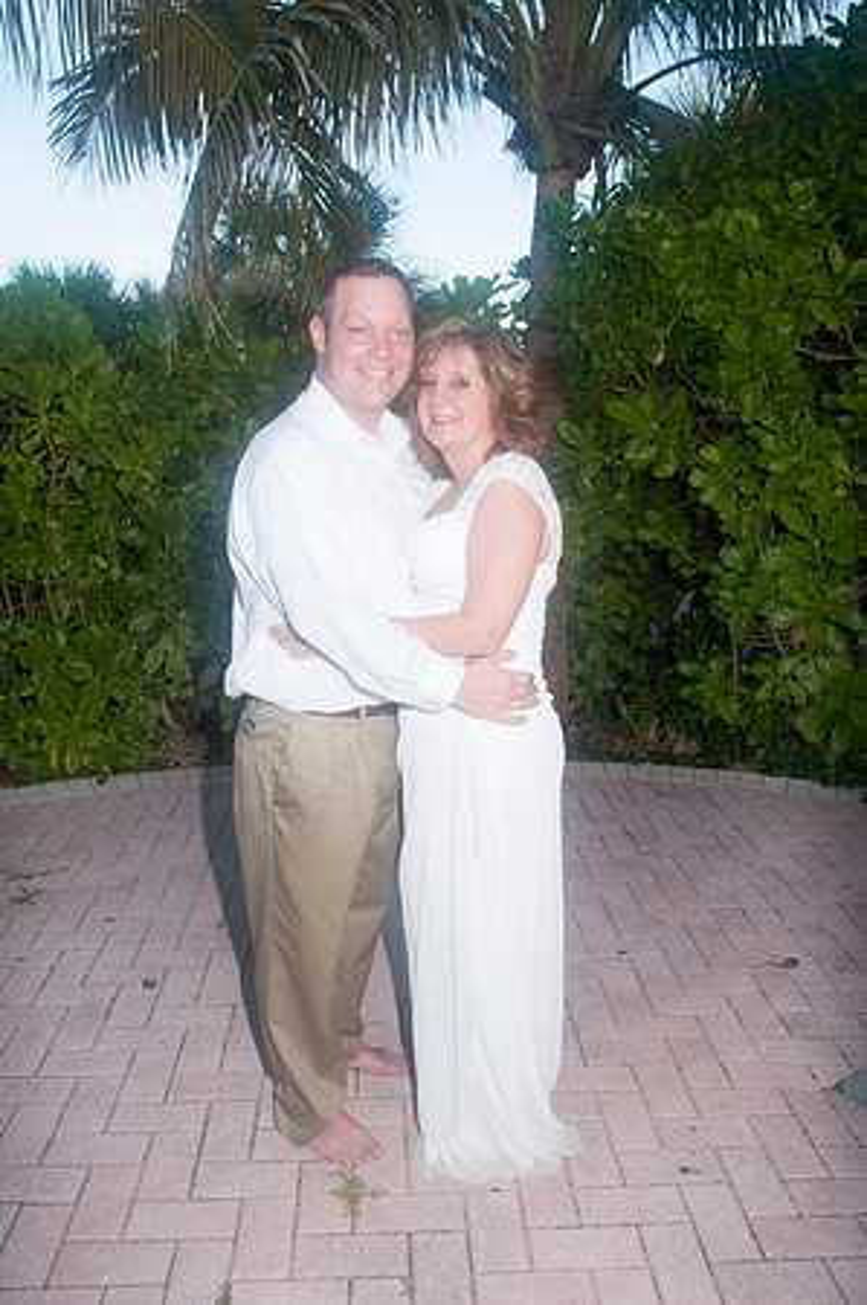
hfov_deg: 43.5
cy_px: 652
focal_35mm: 30
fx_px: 1086
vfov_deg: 62.0
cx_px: 434
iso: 200
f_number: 9
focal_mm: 20
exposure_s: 1/125
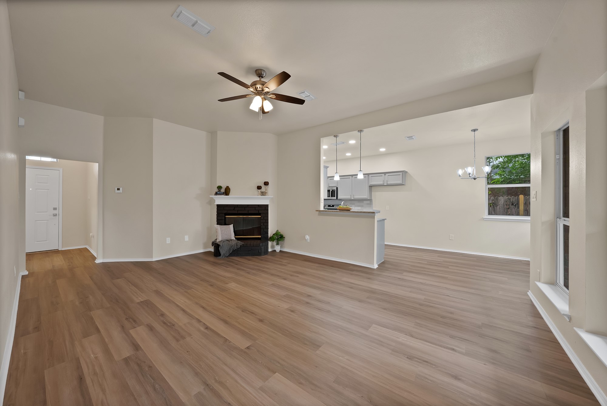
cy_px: 203
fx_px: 202
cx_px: 304
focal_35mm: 12
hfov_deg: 112.6
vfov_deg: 90.1
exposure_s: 1/4
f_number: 9
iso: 640
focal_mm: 12
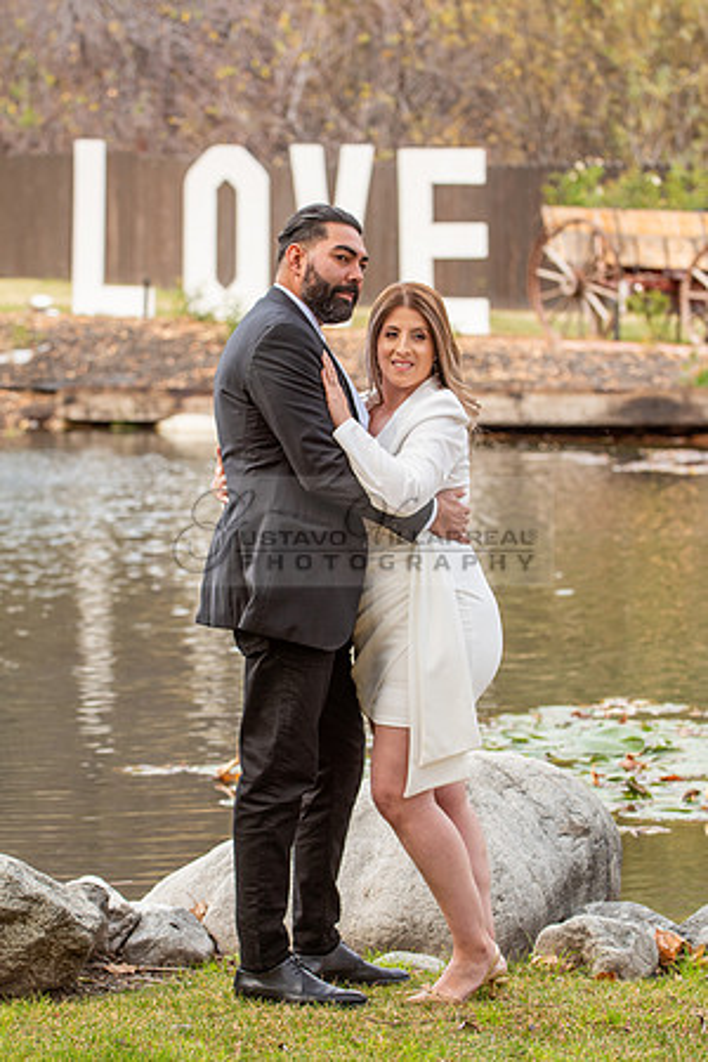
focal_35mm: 156
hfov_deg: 8.8
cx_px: 315
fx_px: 4606
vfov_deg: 13.2
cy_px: 530
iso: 250
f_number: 3.5
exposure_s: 1/200
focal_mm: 102
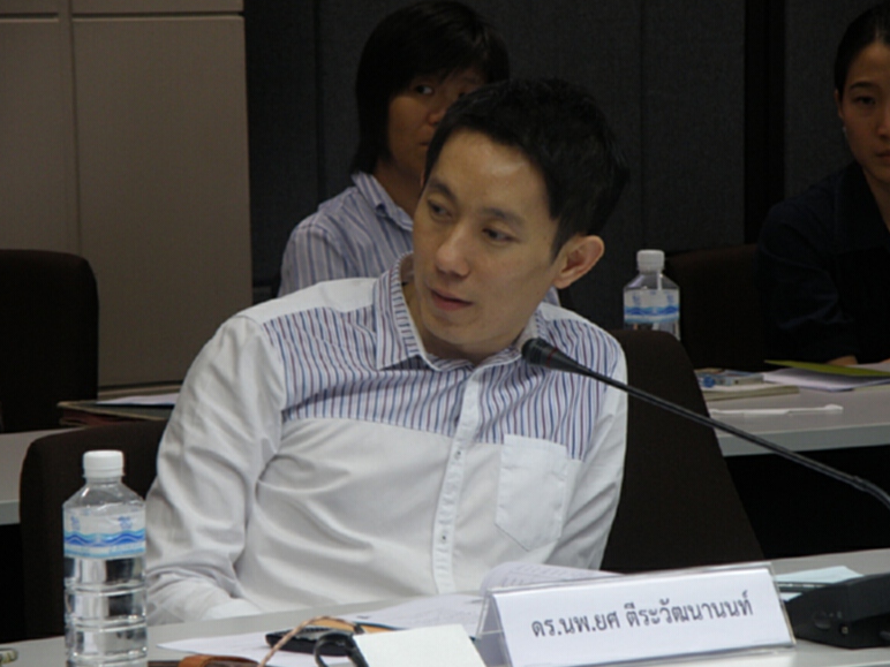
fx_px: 5965
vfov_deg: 6.4
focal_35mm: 232
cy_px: 338
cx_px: 453
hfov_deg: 8.5
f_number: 4.4
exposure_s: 1/15
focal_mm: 39.82
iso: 125
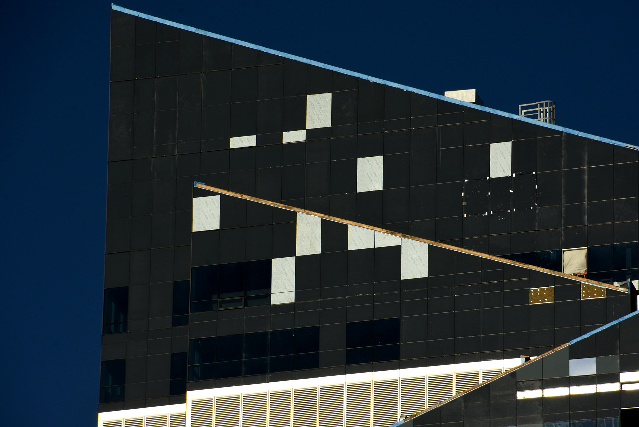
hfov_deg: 5.1
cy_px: 214
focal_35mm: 405
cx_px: 320
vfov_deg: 3.4
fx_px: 7190
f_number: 16
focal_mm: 270
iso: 200
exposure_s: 1/640
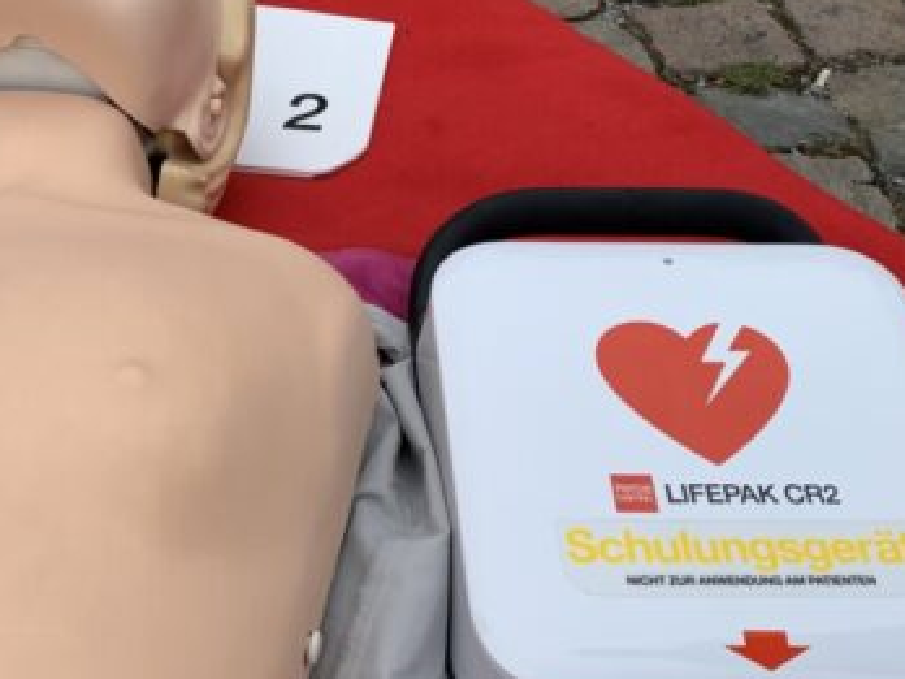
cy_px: 297
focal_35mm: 52
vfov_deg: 28.0
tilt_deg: -43.2
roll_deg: +0.3
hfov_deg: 36.2
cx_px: 257
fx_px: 1359
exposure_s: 1/1350
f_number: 1.8
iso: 25
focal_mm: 4.25
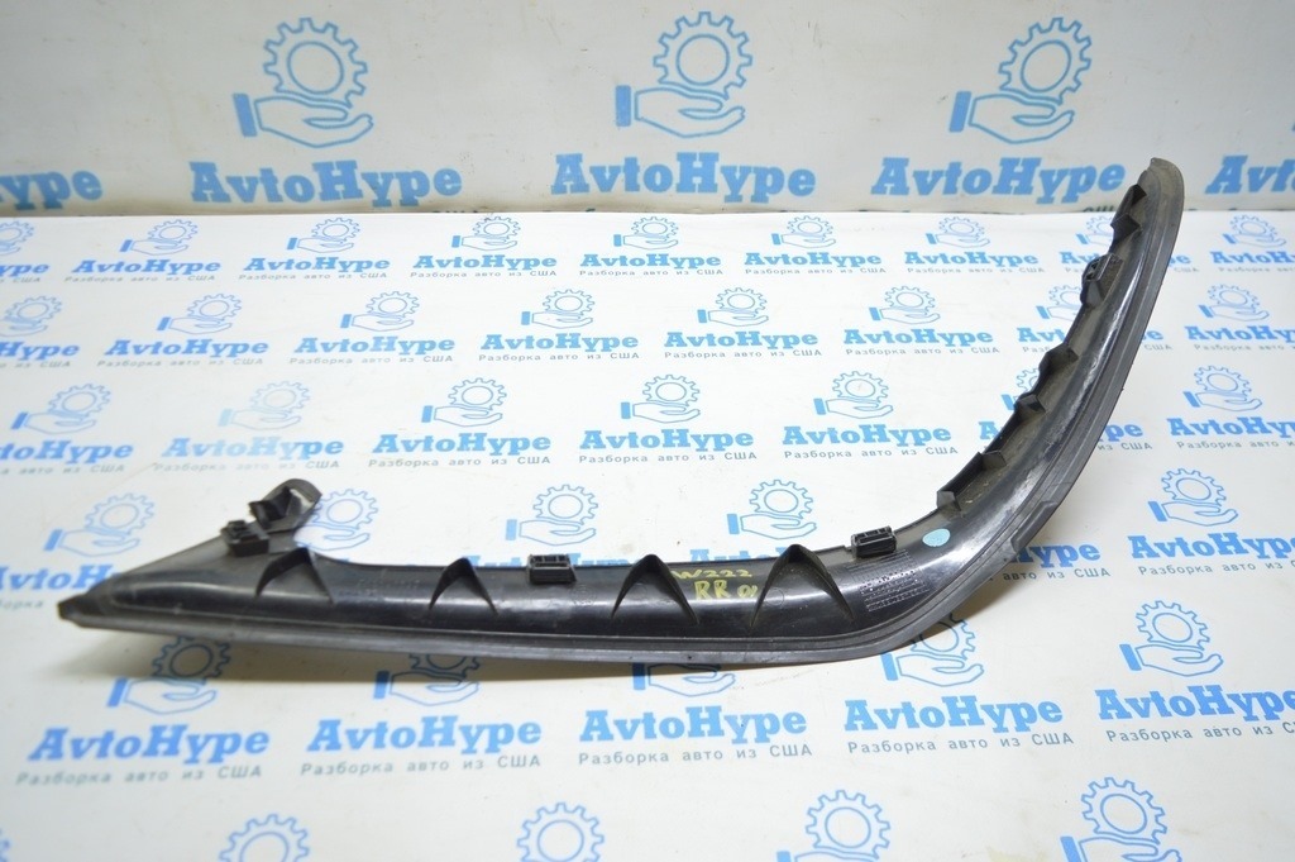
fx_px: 1078
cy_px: 431
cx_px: 648
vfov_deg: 43.5
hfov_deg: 62.0
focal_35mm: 30
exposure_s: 1/40
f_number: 3.5
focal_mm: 20
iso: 400
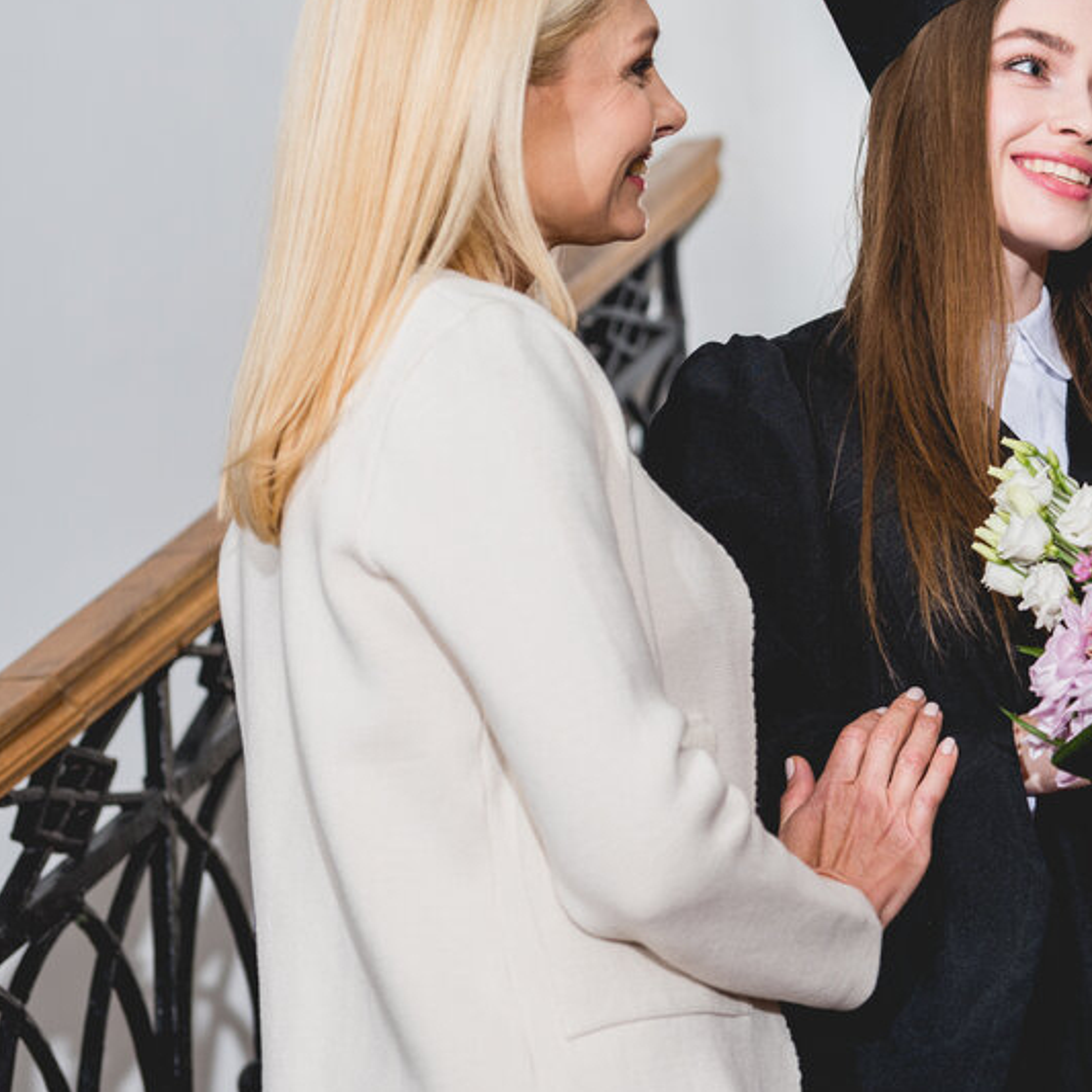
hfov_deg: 12.3
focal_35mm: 141
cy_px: 352
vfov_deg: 12.4
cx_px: 1073
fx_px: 5032
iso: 125
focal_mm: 78
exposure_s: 1/160
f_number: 4.5
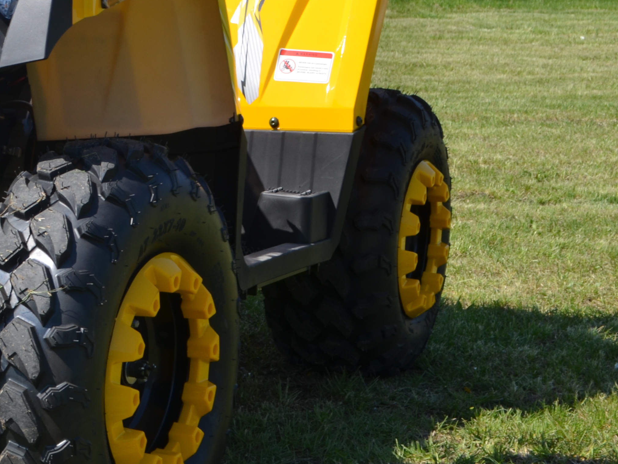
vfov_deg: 14.6
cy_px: 137
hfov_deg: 18.6
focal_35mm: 101
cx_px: -82
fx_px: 1806
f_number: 11
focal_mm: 29
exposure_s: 1/125
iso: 110
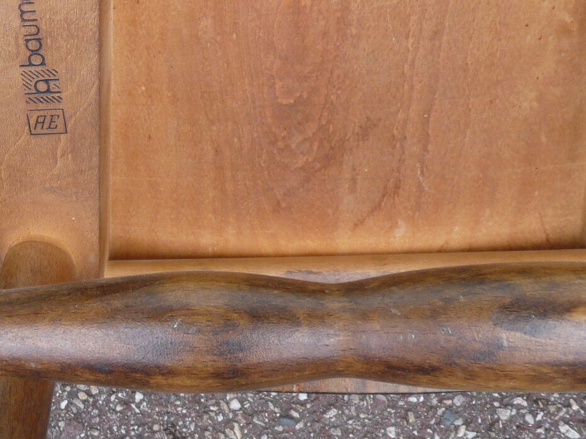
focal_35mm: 58
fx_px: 982
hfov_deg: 30.3
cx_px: -35
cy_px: 77
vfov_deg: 24.7
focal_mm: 4.8
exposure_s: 1/160
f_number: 4
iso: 100
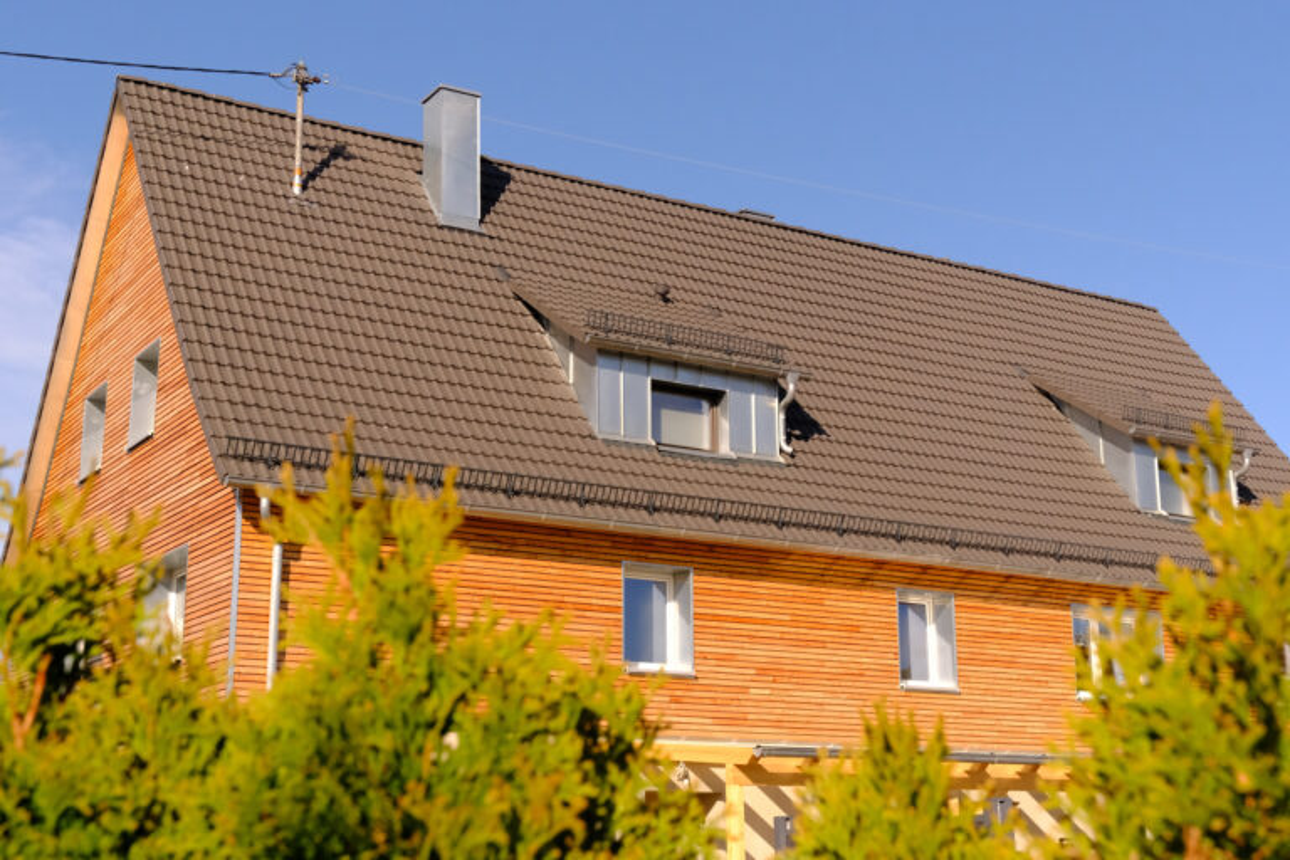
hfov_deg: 39.6
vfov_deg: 27.0
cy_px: 430
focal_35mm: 50
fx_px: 1792
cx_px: 645
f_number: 10
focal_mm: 33.3
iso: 1600
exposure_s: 1/2000
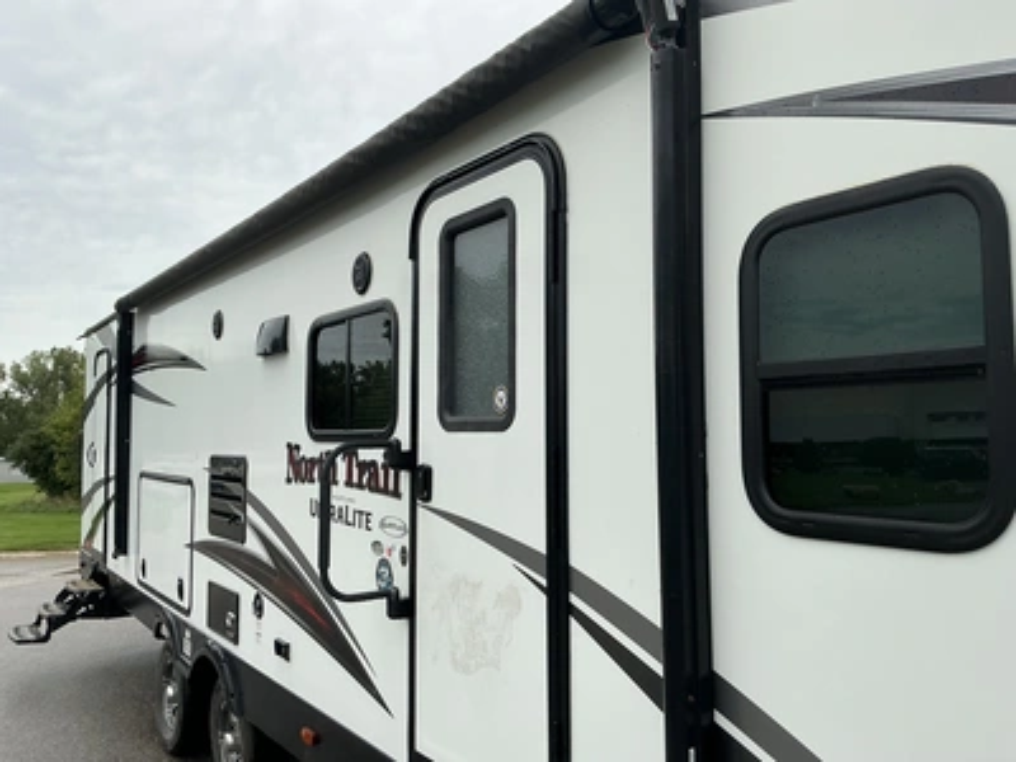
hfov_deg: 63.4
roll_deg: +0.3
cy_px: 381
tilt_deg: +3.4
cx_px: 508
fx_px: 822
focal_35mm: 28
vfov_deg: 49.7
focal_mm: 3
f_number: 1.8
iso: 25
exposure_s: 1/1577
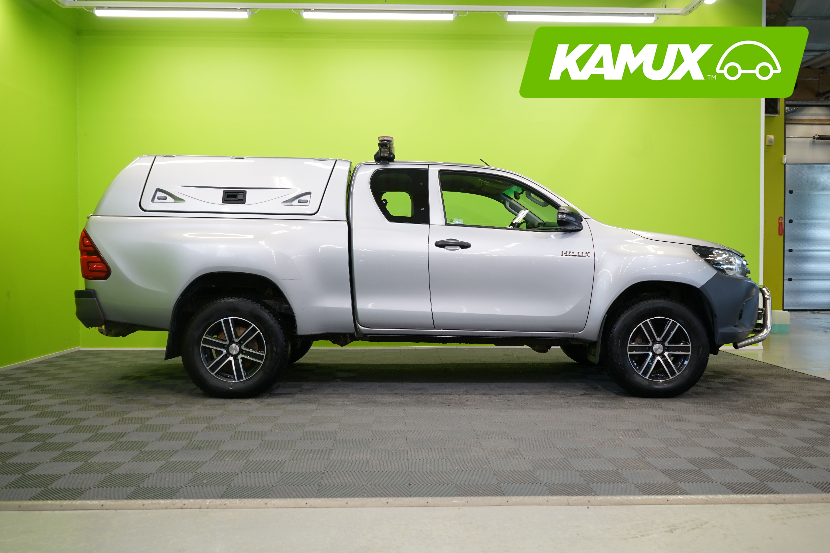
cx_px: 415
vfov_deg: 43.6
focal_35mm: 30
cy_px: 276
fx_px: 692
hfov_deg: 61.9
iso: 500
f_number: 5.6
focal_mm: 30
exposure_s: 1/30
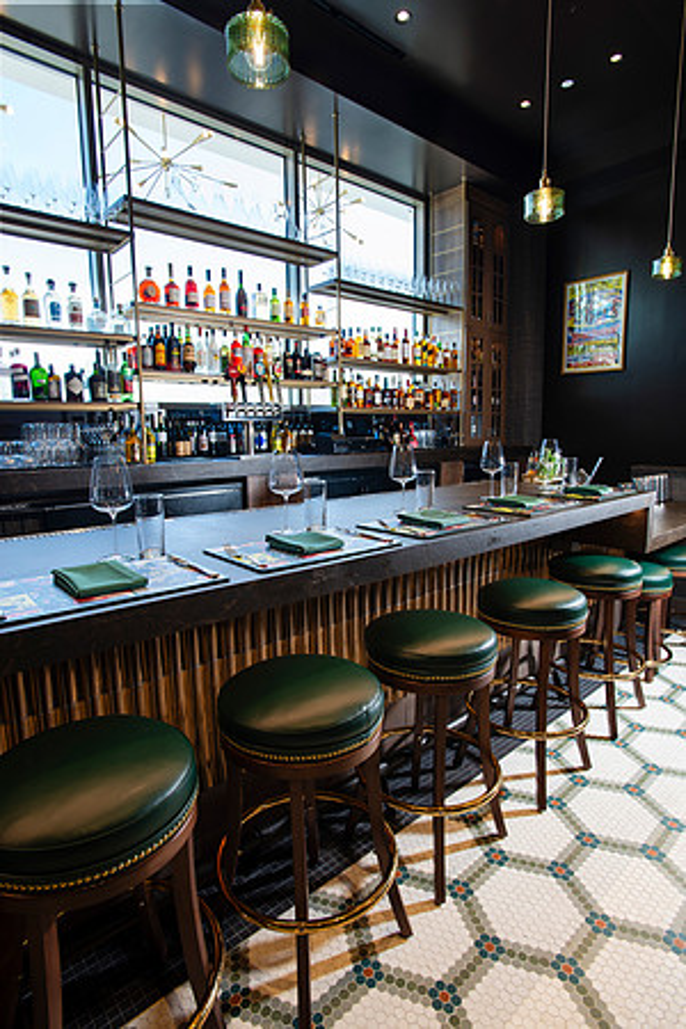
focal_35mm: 19
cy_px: 514
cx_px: 343
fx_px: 543
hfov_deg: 64.6
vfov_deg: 86.9
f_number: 6.3
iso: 250
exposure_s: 1/30
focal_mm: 19
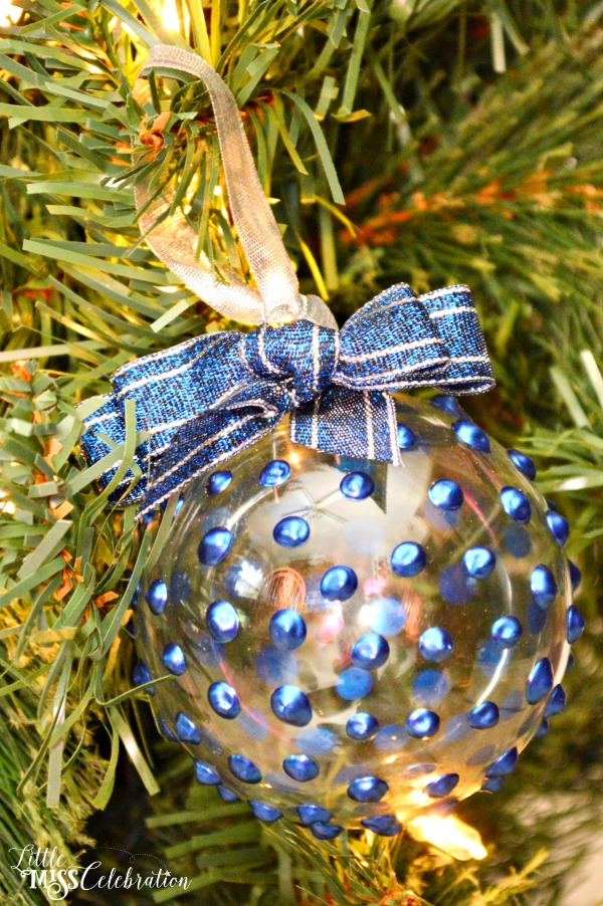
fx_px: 2076
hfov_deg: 16.5
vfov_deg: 24.6
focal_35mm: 82
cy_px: 453
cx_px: 302
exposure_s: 1/60
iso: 1600
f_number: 5.6
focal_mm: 55
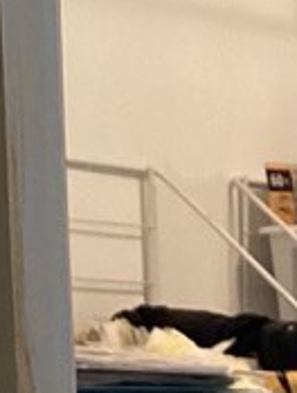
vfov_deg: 10.1
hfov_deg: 7.4
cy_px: 779
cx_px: 832
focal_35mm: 181
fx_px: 2063
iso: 200
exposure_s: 1/60
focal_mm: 3.3
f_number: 2.4
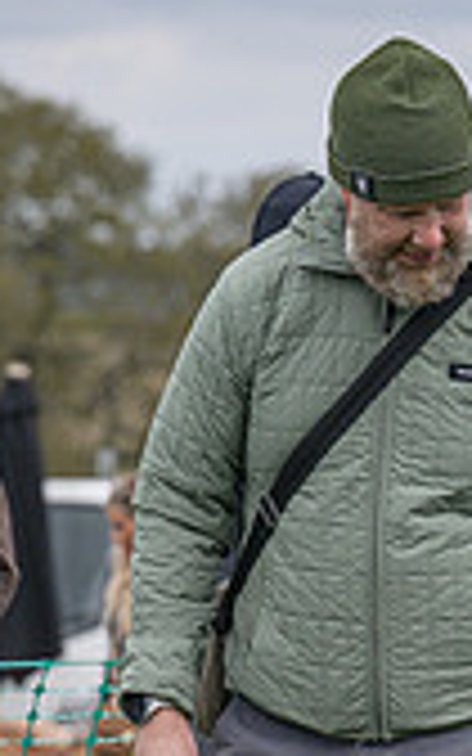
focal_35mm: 418
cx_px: 321
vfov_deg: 5.0
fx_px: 8603
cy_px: 878
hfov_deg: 3.1
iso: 400
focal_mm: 102
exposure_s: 1/3200
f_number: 4
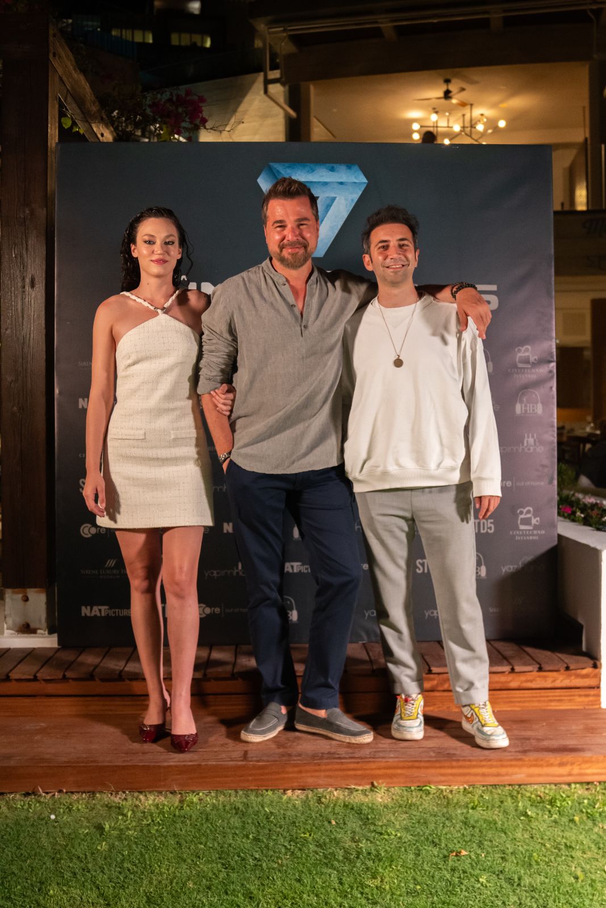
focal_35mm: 37
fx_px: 934
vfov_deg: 51.9
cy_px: 454
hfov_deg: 35.9
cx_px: 303
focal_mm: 25
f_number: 2.8
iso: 3200
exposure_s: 1/100
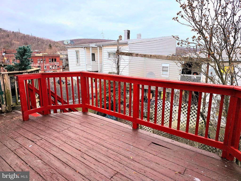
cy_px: 90
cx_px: 120
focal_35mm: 23
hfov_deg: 73.9
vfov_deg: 58.9
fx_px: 160
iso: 640
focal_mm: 6.3
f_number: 1.7
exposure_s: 1/60.2
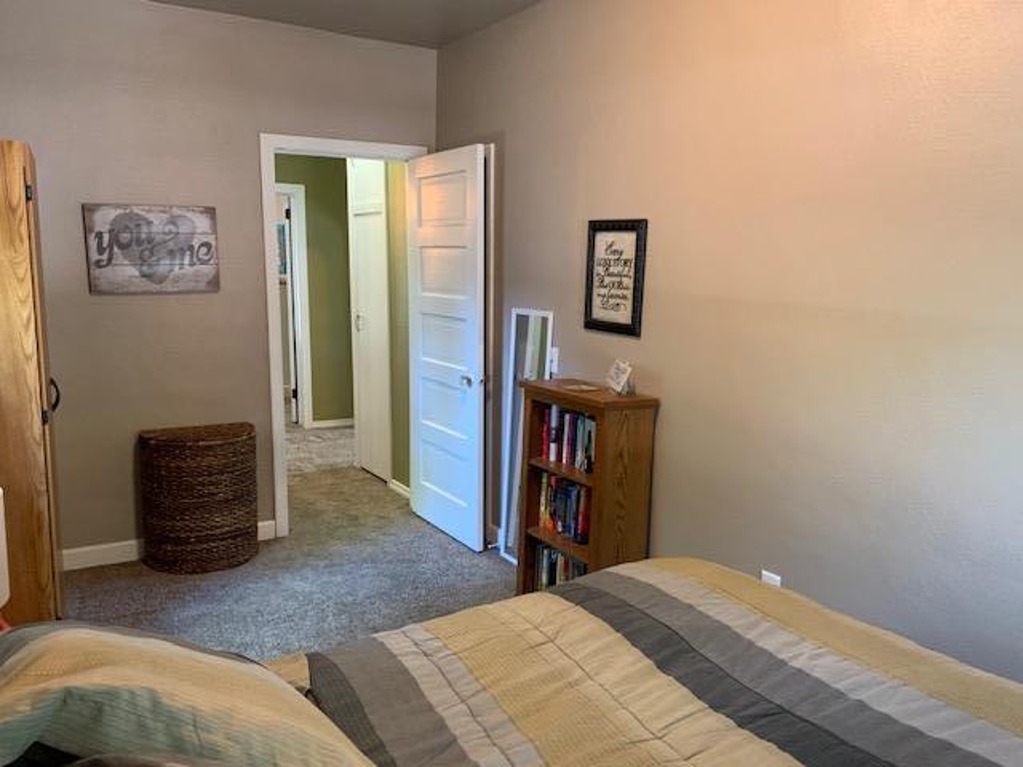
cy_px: 384
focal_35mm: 26
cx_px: 512
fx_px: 768
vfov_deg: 53.1
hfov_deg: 67.3
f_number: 1.8
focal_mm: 4.25
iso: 250
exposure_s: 1/40
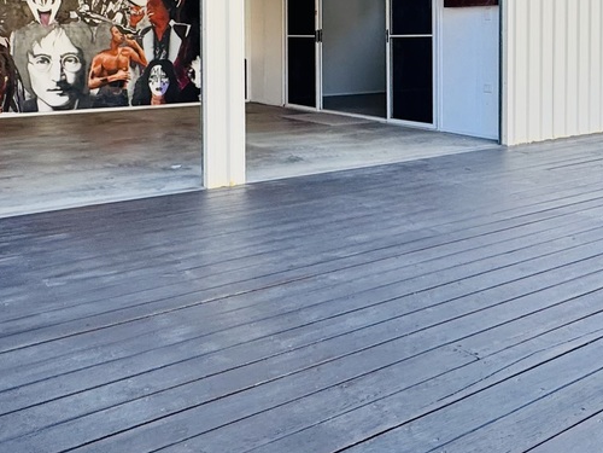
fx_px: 732
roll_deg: +1.0
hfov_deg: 43.6
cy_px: 60
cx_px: 440
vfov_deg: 32.9
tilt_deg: -1.5
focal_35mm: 42
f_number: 2.2
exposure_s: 1/154
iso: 40
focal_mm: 2.22
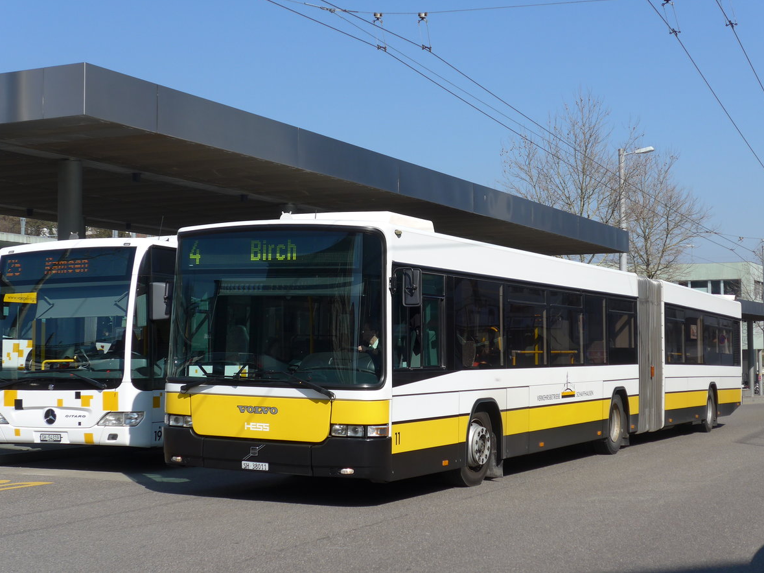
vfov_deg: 26.1
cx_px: 385
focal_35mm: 56
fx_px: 1236
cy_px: 282
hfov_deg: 34.4
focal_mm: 11.3
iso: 80
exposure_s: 1/1300
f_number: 3.4
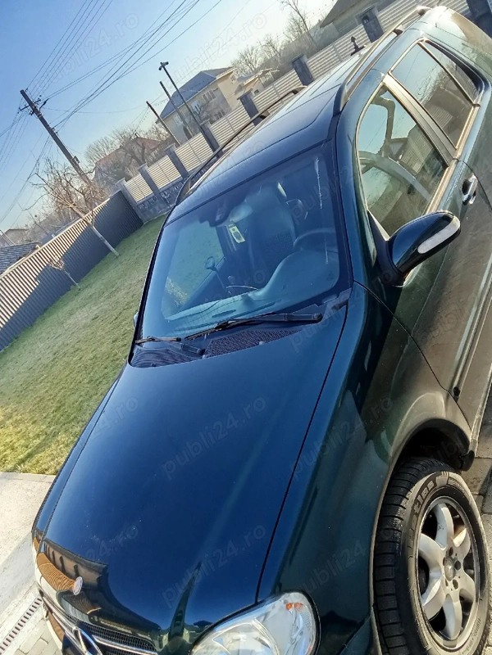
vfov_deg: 63.4
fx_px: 531
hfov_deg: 49.7
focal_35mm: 28
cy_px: 328
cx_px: 246
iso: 100
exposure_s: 1/175
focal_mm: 2.78
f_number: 2
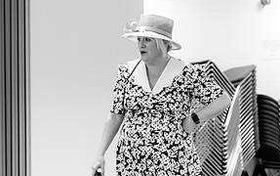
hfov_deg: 14.0
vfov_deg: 8.8
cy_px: 81
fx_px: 1138
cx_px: 147
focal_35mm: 149
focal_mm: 70
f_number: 2.8
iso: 1000
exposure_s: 1/50
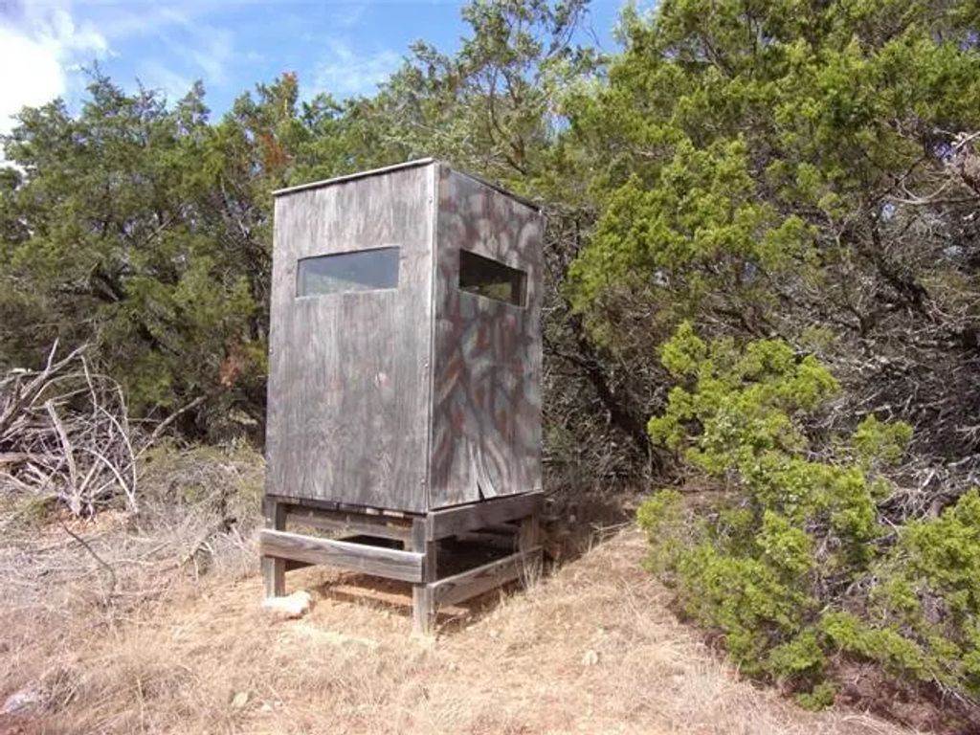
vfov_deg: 56.8
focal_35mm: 24
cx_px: 490
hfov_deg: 71.6
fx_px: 679
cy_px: 368
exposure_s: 1/420
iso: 80
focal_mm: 4.3
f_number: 3.3
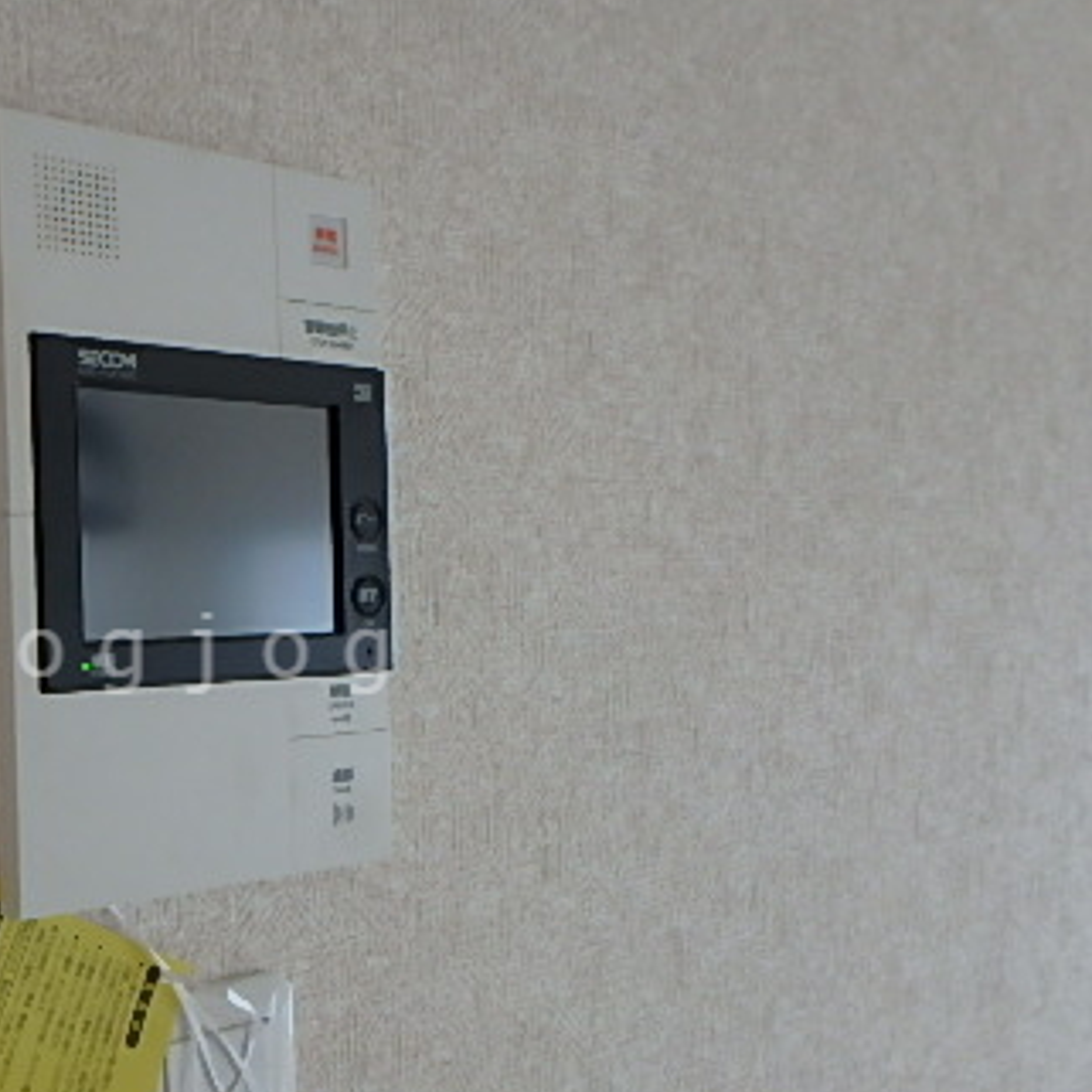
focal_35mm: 37
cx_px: 173
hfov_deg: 42.3
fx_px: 1321
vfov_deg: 44.7
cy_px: 653
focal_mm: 3.7
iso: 200
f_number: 3.5
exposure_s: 1/30
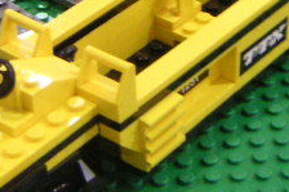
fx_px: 955
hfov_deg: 17.2
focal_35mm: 119
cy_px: 99
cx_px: 201
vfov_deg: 11.5
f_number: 2.9
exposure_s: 1/20
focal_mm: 5.3
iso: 400
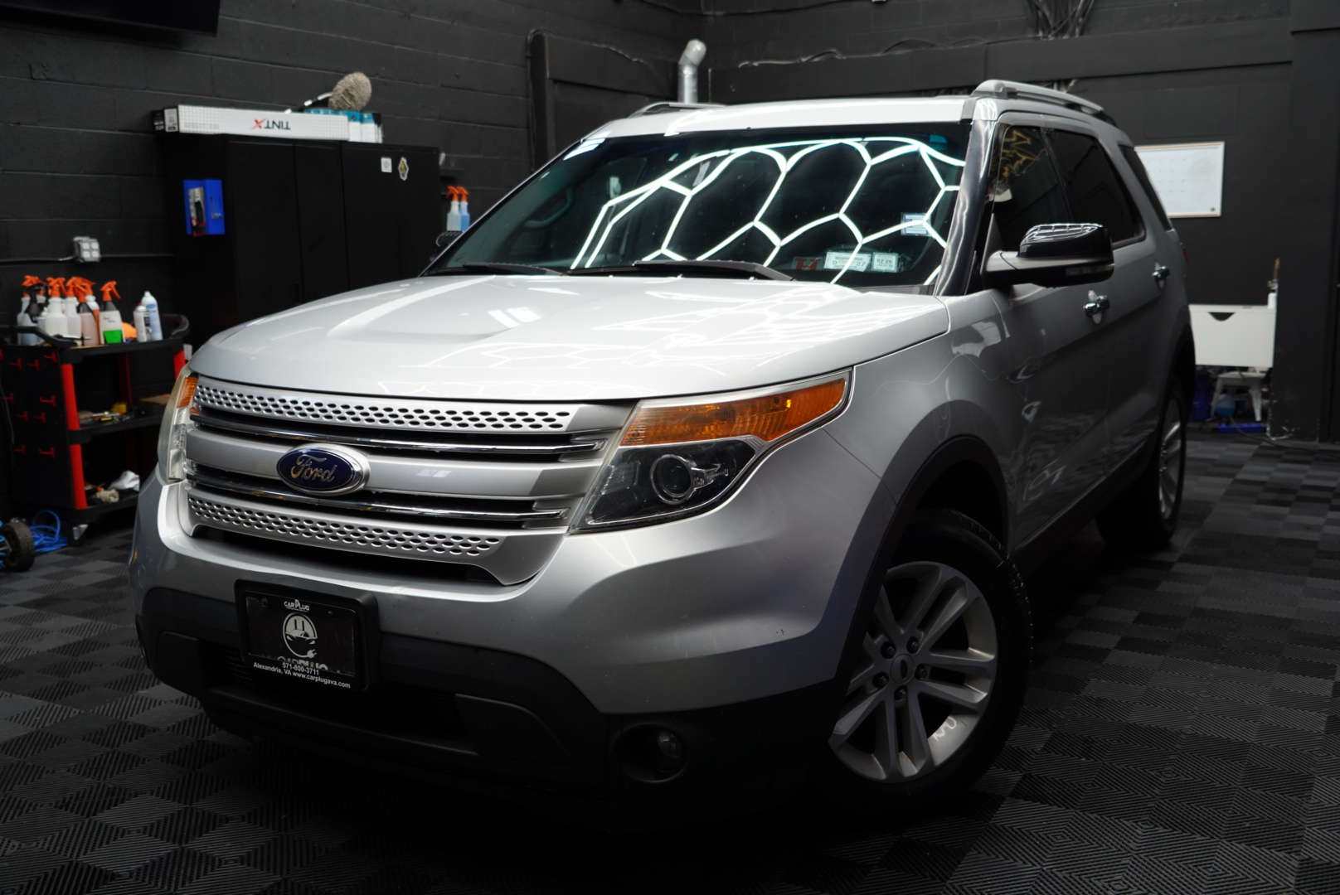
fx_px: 1266
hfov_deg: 55.8
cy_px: 448
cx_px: 670
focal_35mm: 34
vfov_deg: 38.9
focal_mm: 34
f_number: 4
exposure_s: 1/160
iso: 1250
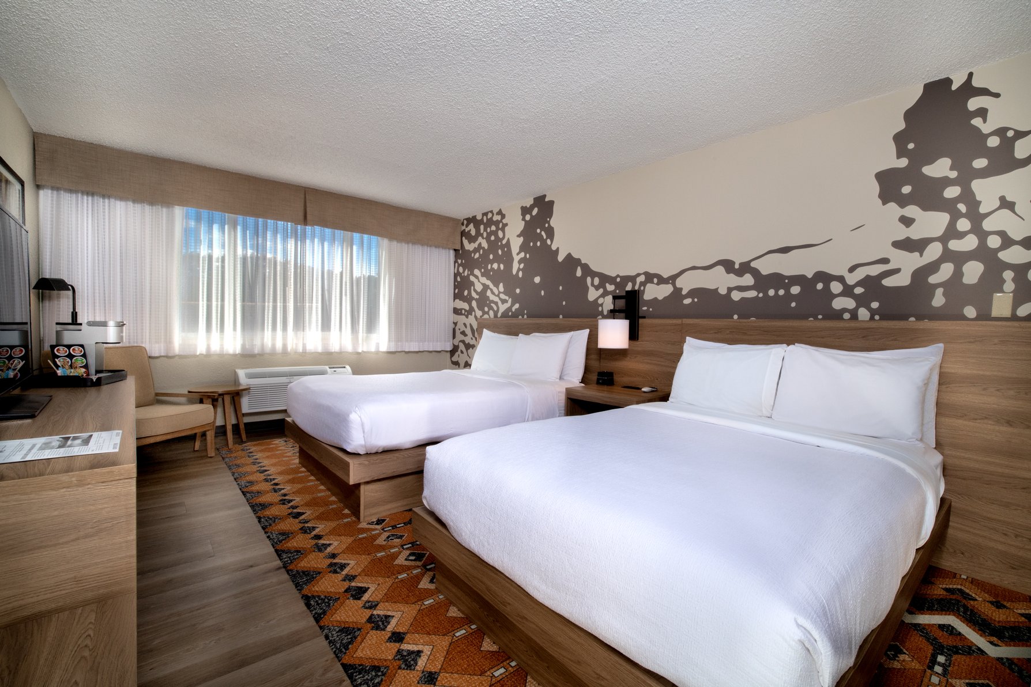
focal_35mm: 15
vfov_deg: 77.3
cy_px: 344
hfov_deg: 100.4
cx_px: 516
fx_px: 430
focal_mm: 15
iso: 400
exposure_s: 1/100
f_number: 22
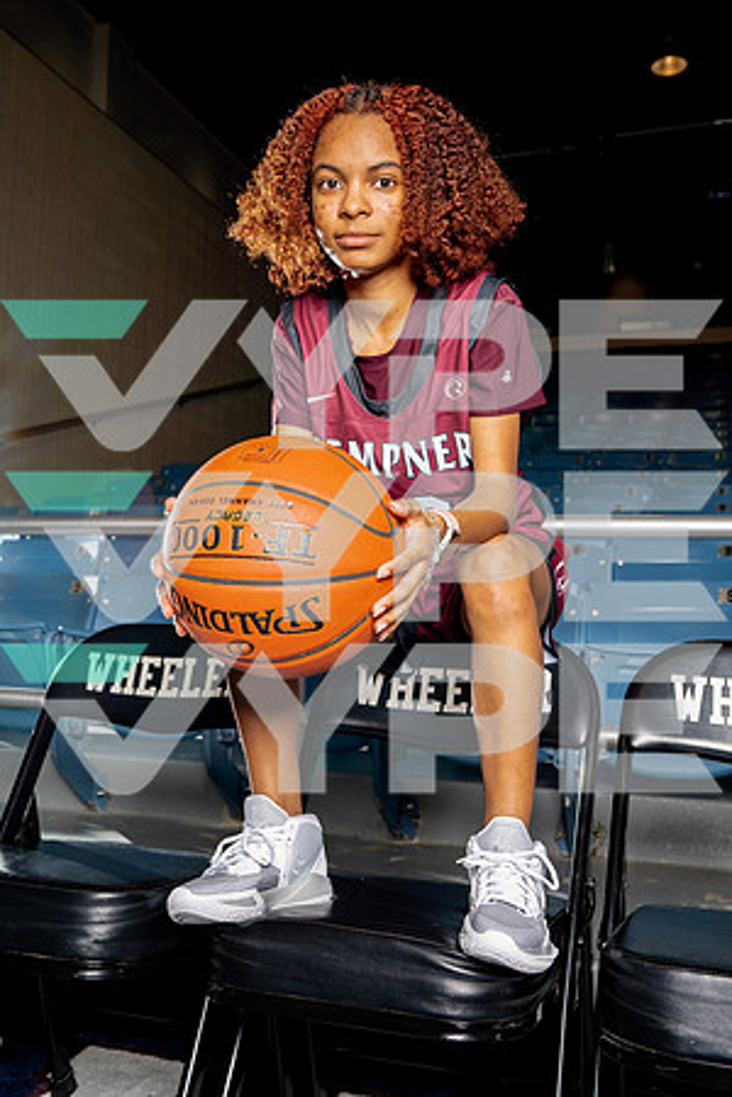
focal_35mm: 35
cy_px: 548
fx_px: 1067
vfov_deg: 54.4
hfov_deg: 37.9
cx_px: 366
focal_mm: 35
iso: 320
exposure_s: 1/250
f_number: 6.3
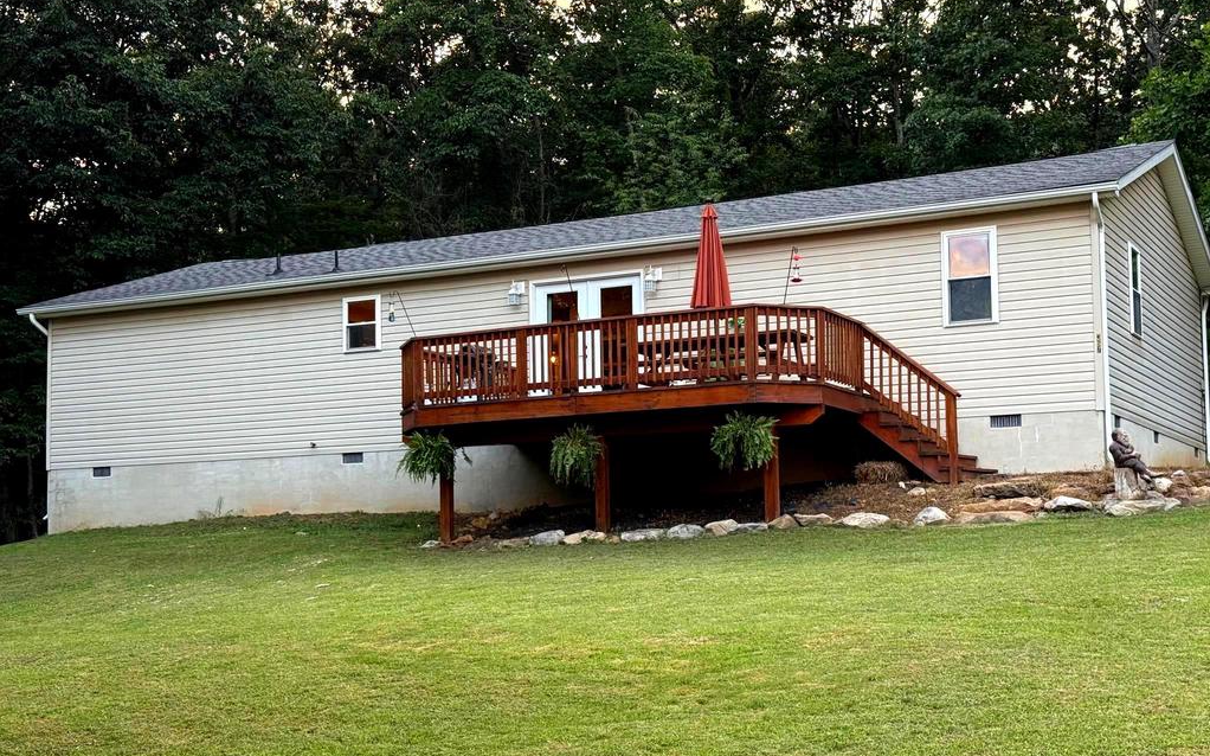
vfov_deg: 25.3
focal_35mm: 51
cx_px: 605
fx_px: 1681
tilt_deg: +4.6
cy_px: 442
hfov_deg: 39.6
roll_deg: +0.8
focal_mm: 6.76
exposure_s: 1/166
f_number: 1.78
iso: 160
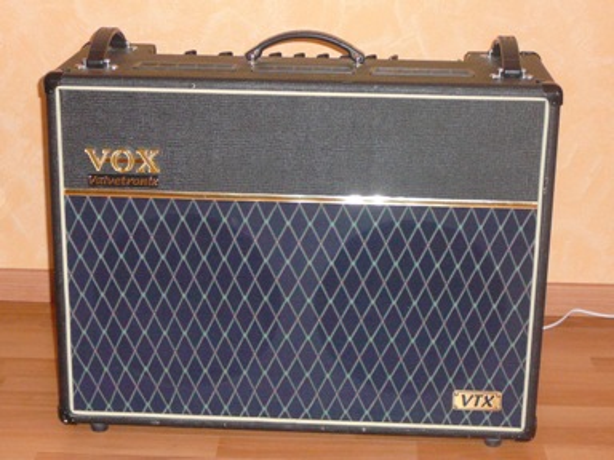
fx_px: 1259
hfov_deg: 27.4
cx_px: 307
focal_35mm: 71
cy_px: 230
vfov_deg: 20.7
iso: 400
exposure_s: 1/30
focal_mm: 10.5
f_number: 3.7
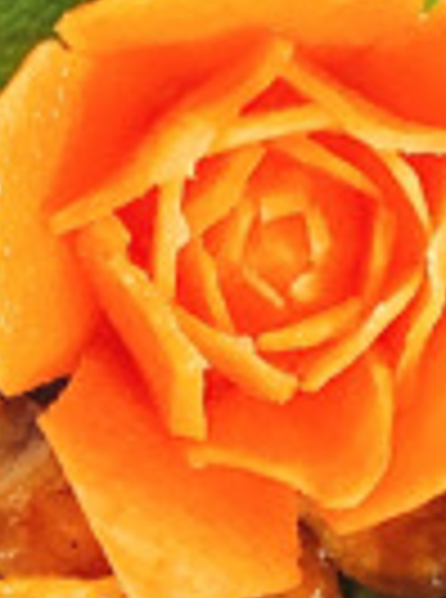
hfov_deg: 8.7
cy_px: 980
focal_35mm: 169
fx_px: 2917
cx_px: 176
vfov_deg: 11.1
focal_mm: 3.99
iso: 100
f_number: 1.8
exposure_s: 1/6
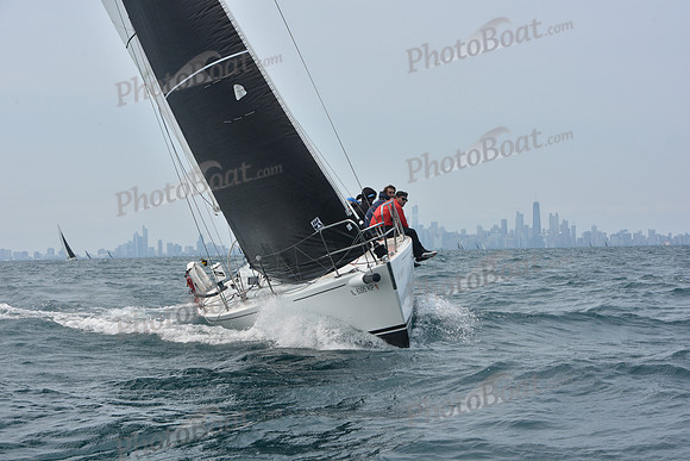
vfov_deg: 19.5
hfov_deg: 28.8
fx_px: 1342
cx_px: 345
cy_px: 230
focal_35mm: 70
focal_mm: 70
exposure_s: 1/800
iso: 250
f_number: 10
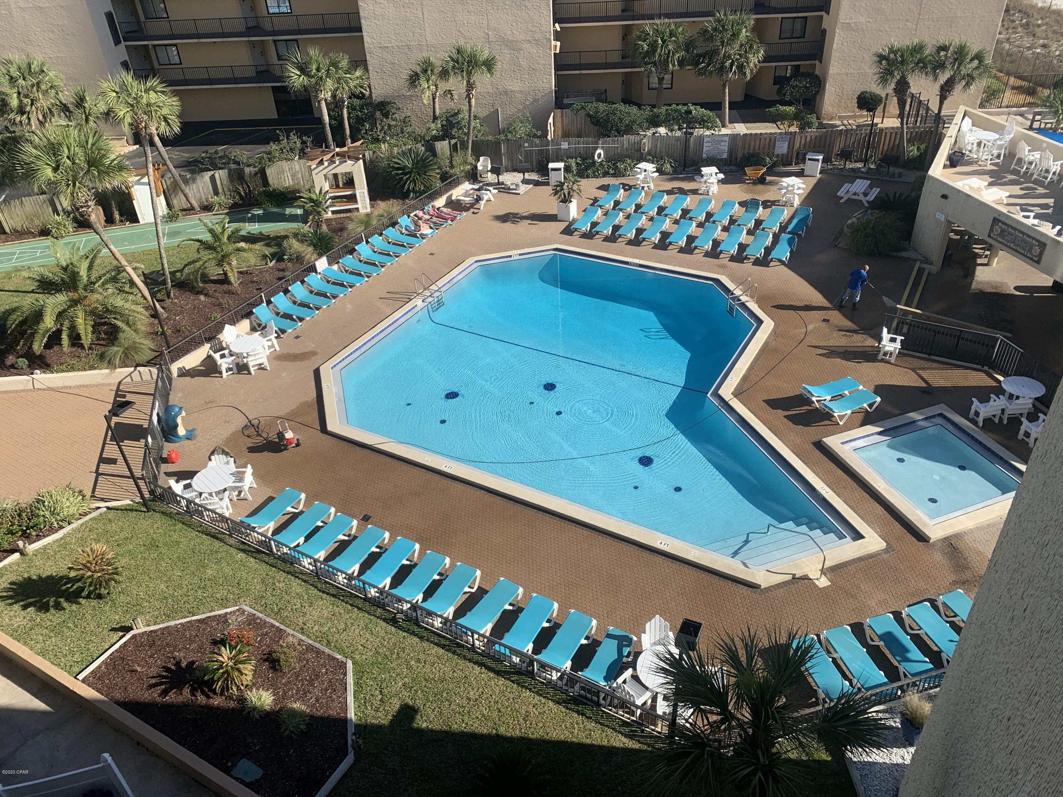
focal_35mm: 26
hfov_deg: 67.3
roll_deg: +3.0
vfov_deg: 53.1
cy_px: 398
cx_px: 532
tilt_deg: -34.0
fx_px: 798
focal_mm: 4.25
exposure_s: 1/1812
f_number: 1.8
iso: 25
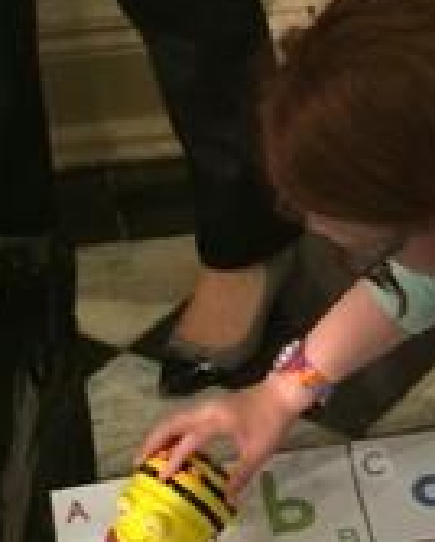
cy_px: 510
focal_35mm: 110
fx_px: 1767
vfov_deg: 17.1
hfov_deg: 13.3
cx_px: 627
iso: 320
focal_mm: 4.15
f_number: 2.2
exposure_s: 1/30
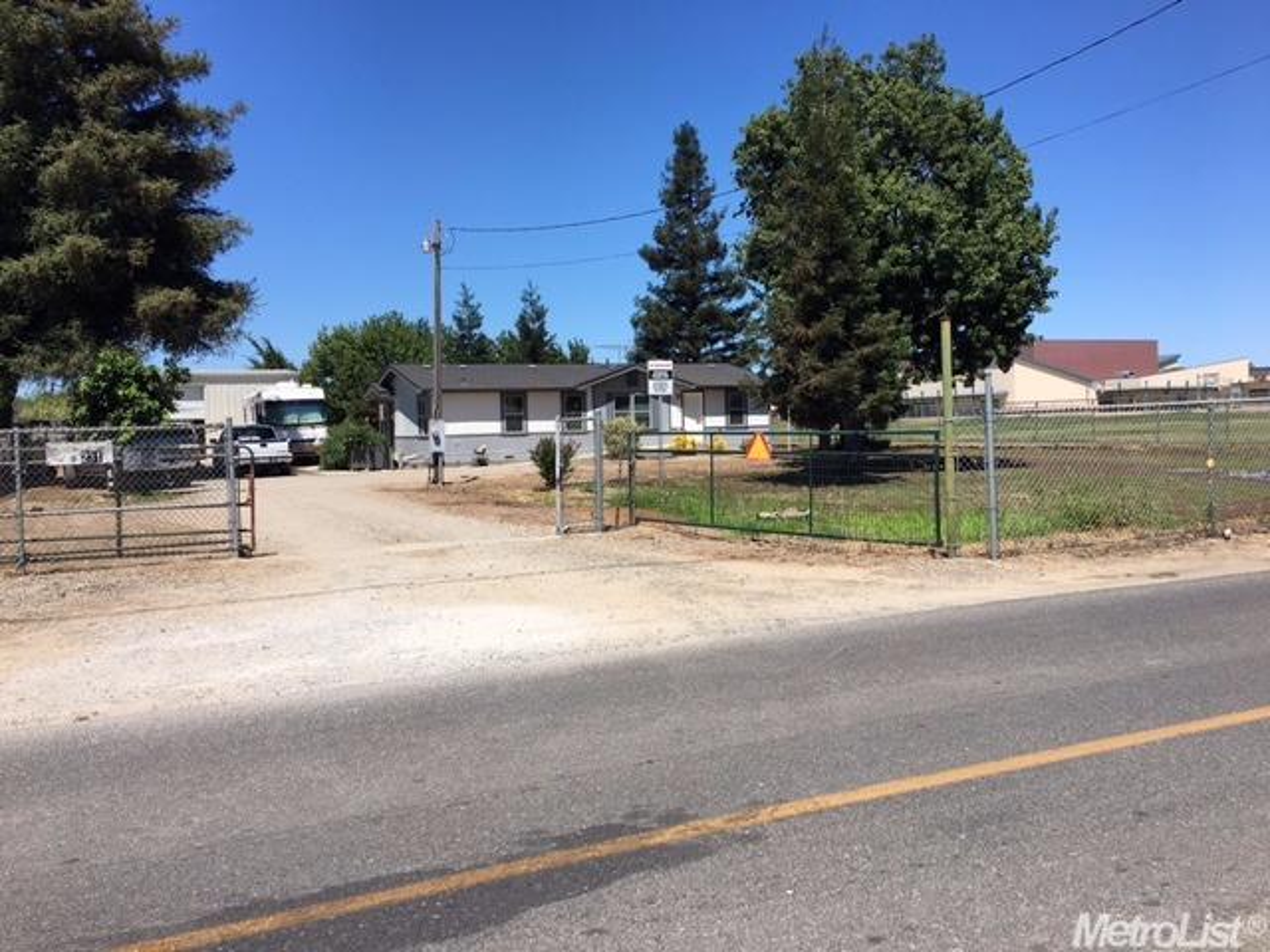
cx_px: 635
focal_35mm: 29
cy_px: 476
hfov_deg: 61.7
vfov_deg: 48.2
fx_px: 1064
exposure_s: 1/2079
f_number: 2.2
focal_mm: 4.15
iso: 25
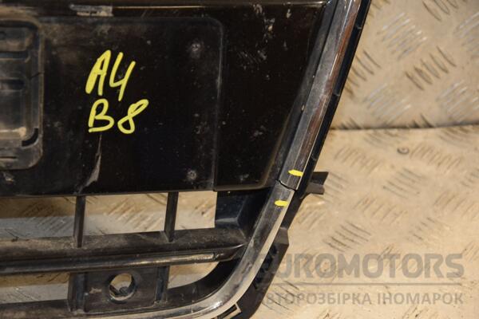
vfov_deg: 11.4
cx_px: 240
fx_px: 1597
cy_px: 160
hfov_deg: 17.1
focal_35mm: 120
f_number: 5.3
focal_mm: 80
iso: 800
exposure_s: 1/125
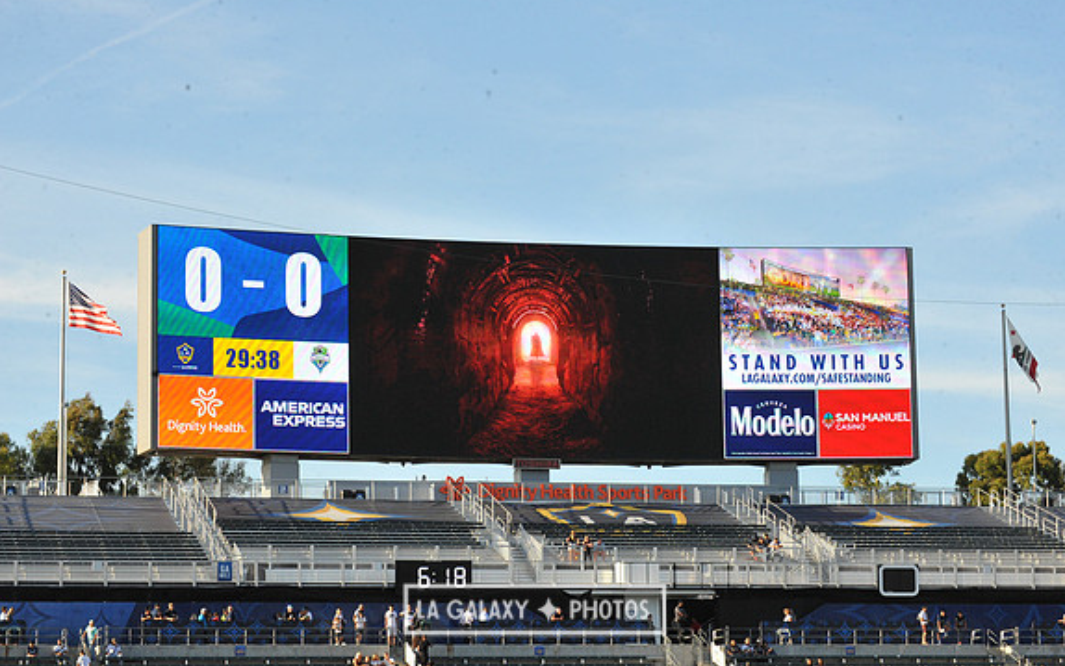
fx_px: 3135
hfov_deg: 19.3
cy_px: 330
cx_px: 534
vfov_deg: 12.1
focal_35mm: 108
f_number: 14
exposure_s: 1/800
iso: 1600
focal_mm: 105
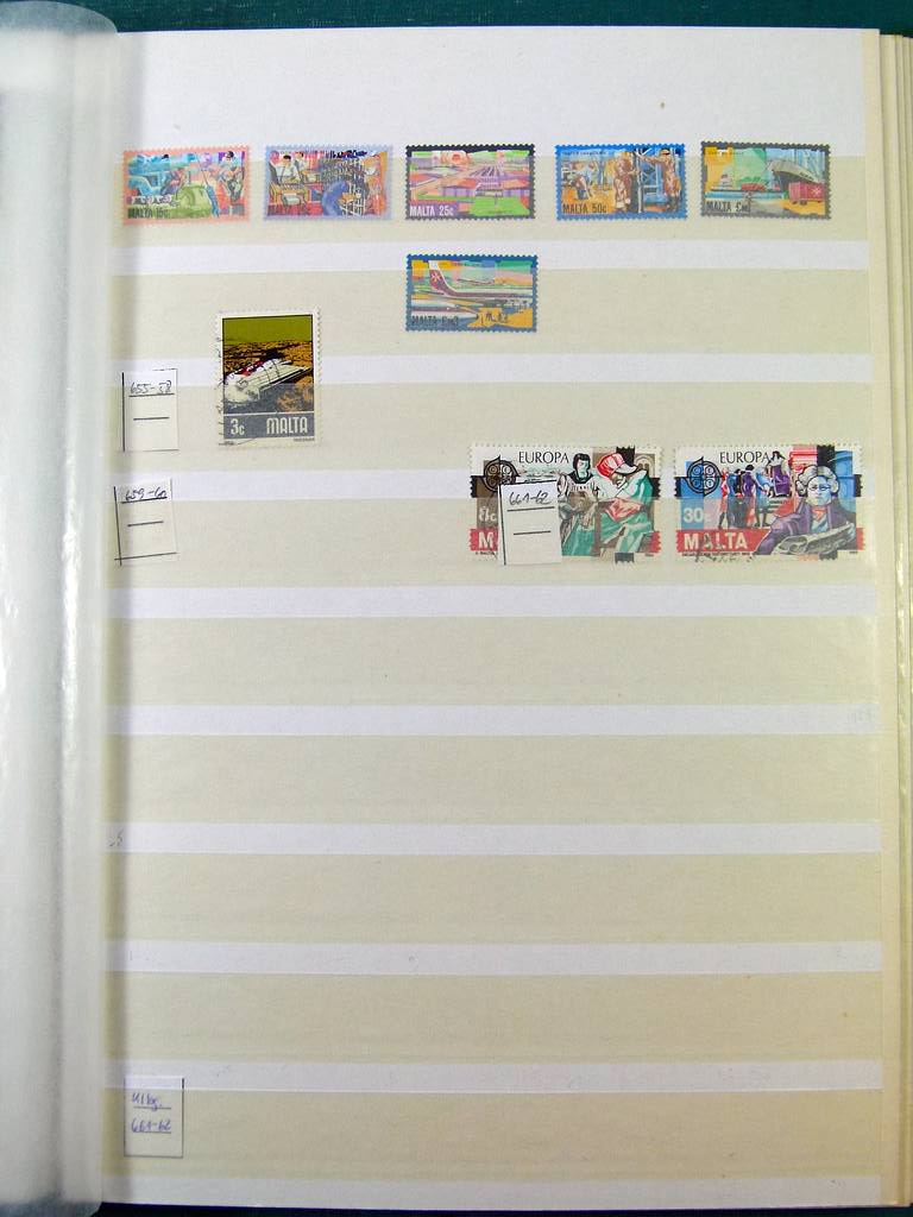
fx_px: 1301
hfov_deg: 38.7
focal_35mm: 37
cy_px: 608
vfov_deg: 50.1
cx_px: 456
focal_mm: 6.7
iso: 100
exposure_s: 1/160
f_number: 4
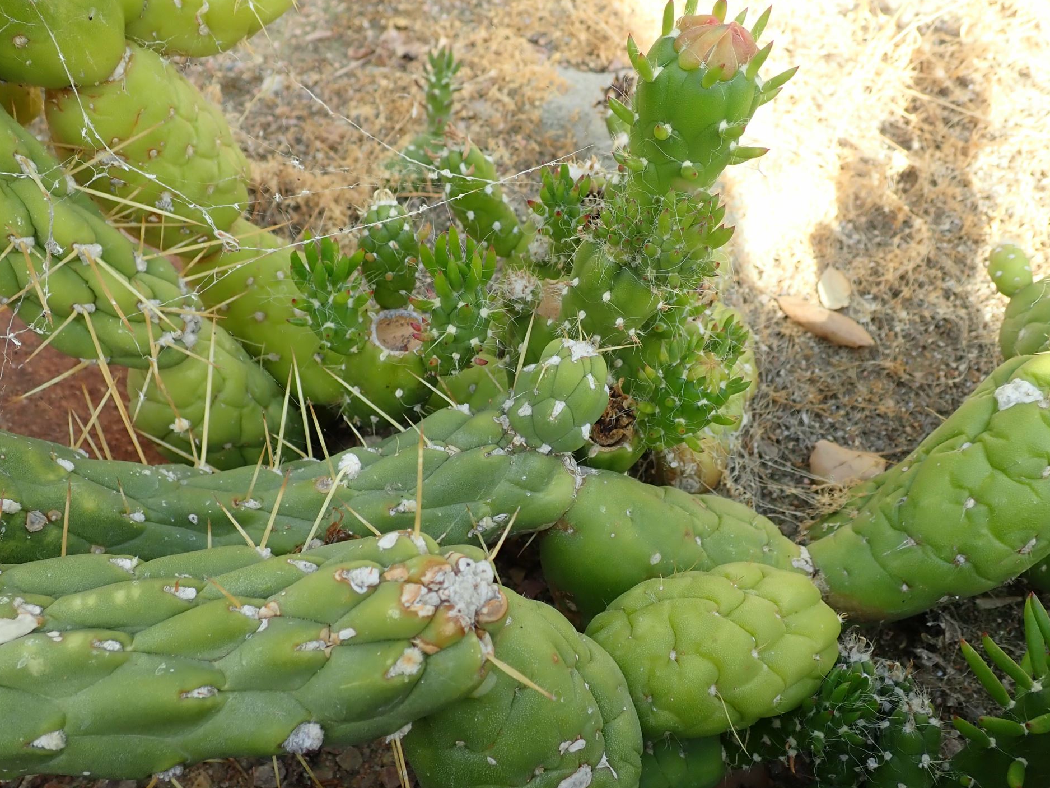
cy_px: 378
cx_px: 510
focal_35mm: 32
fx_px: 971
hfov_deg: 56.8
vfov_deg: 44.1
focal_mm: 5.5
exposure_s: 1/160
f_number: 3.2
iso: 100
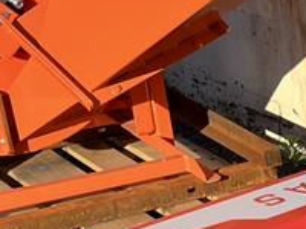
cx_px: 586
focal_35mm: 133
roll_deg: -1.0
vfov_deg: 10.8
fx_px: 1176
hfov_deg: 13.1
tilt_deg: -27.9
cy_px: 321
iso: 50
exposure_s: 1/1748
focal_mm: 5.1
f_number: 1.6
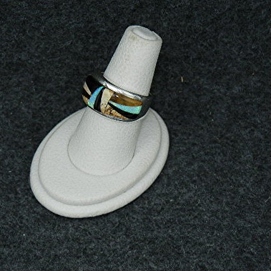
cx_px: 111
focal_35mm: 116
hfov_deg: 15.0
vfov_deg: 15.0
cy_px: 129
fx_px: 1027
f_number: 4.4
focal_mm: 16
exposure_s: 1/30
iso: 484
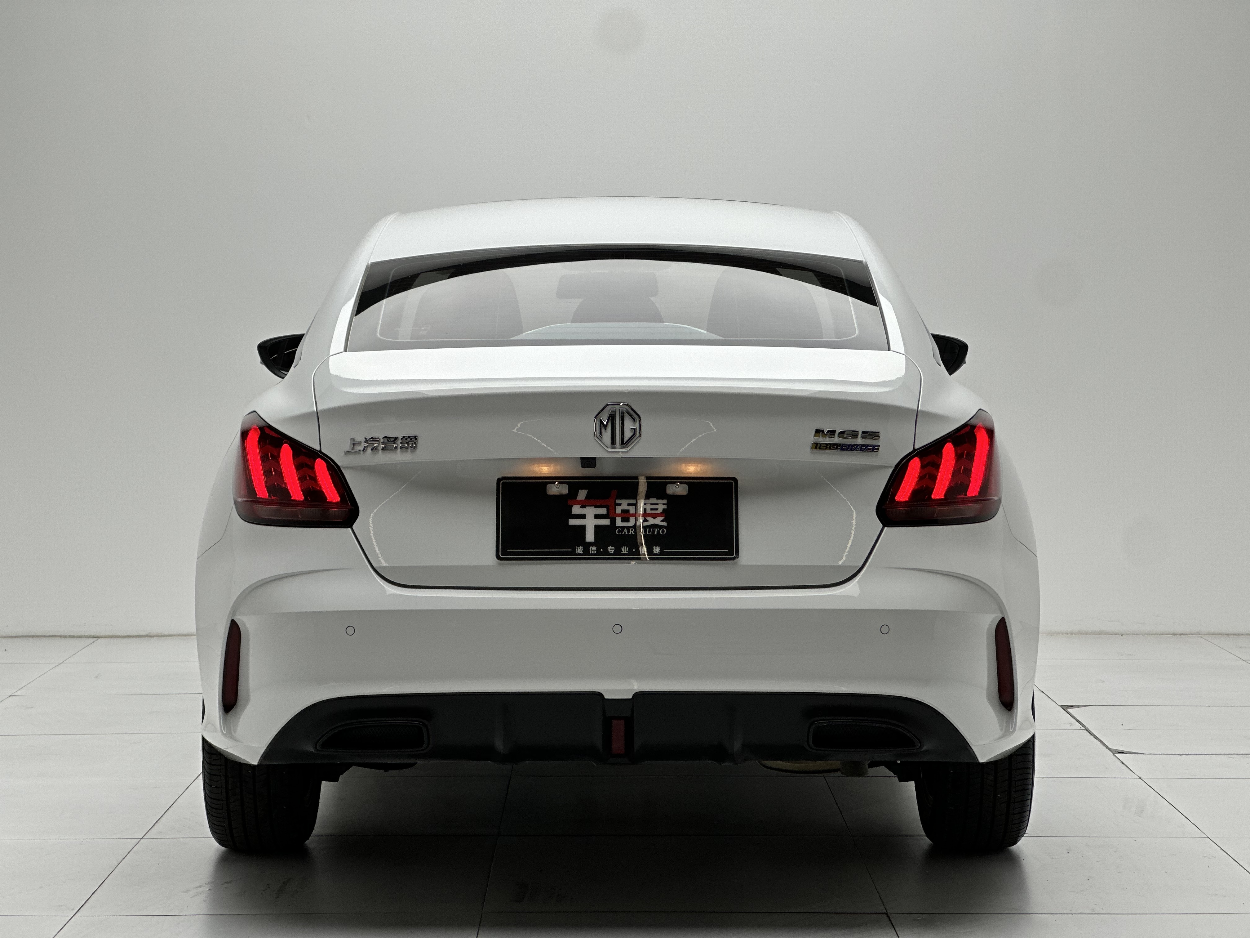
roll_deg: +0.0
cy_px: 469
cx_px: 625
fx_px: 2781
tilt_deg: -1.7
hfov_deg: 25.3
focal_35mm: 77
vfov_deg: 19.1
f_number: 2.8
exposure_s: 1/100
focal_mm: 9
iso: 32
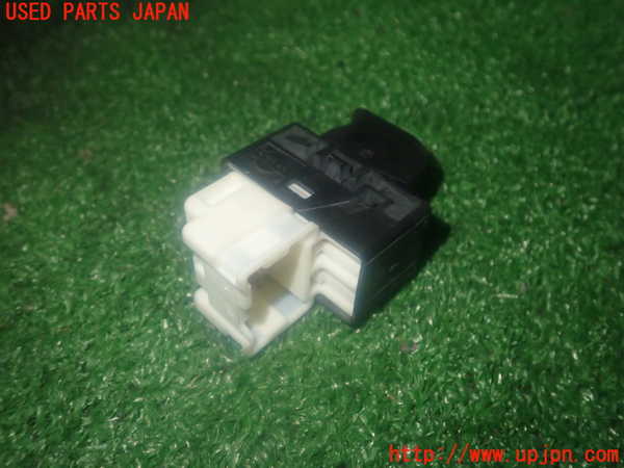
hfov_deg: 60.0
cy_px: 234
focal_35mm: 30
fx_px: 541
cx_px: 312
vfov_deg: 46.8
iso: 640
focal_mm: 5.5
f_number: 2.3
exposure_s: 1/125
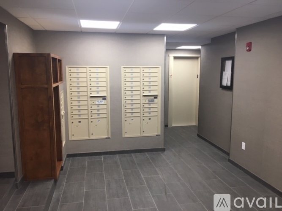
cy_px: 106
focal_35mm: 29
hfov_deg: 61.7
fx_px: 236
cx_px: 141
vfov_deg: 48.2
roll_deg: +0.8
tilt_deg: -8.1
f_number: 2.2
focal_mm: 4.15
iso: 64
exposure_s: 1/30
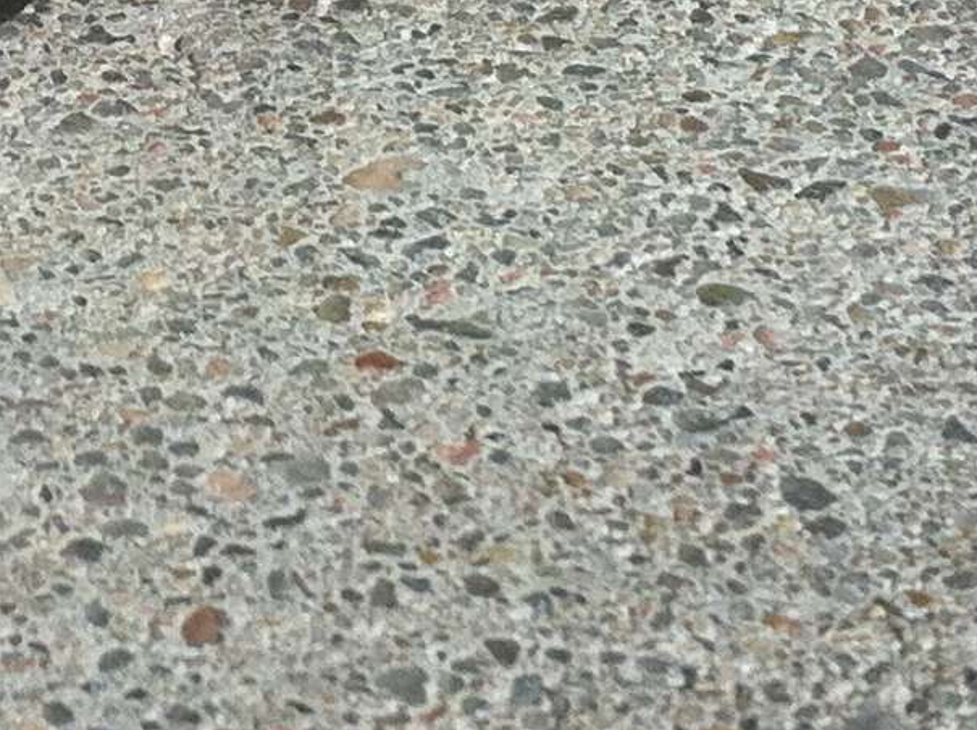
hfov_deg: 13.1
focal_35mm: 150
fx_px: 4228
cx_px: 153
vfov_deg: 9.6
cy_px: -276
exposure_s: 1/2143
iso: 80
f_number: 2.8
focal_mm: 3.85
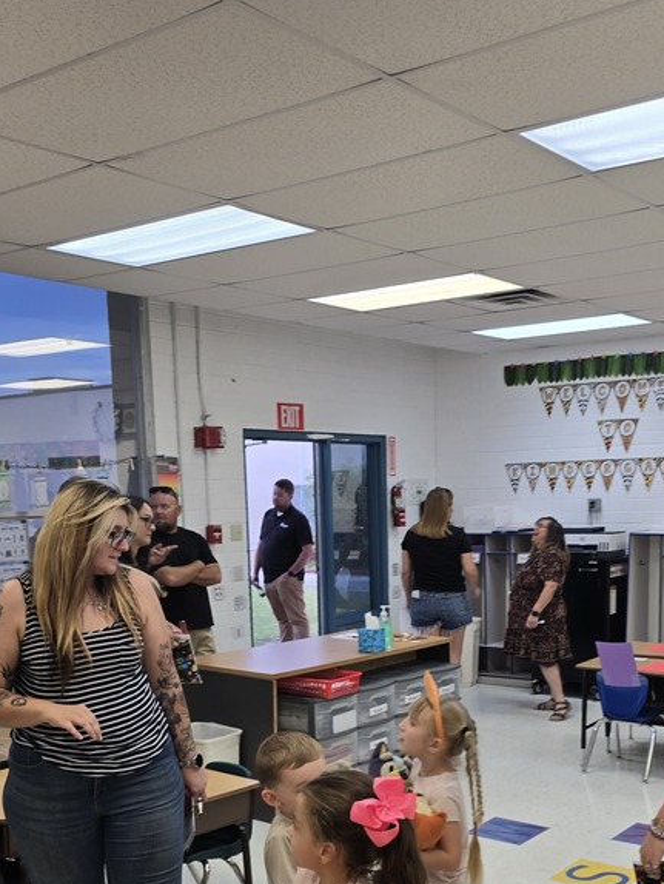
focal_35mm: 41
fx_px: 1048
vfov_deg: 44.3
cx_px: 356
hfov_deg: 35.1
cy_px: 656
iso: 32
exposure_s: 1/120
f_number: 1.7
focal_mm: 6.3
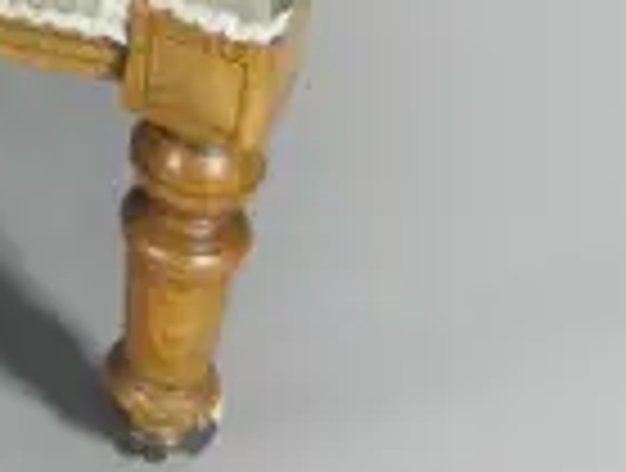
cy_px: -825
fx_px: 4261
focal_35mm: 235
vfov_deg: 6.0
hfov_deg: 7.6
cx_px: -1040
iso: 2500
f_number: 5
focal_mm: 16
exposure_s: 1/60
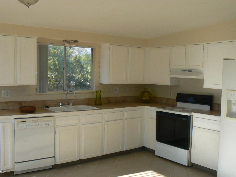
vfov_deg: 39.7
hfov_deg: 51.4
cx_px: 118
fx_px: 245
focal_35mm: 36
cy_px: 88
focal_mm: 6
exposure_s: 1/100
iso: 80
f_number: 5.6
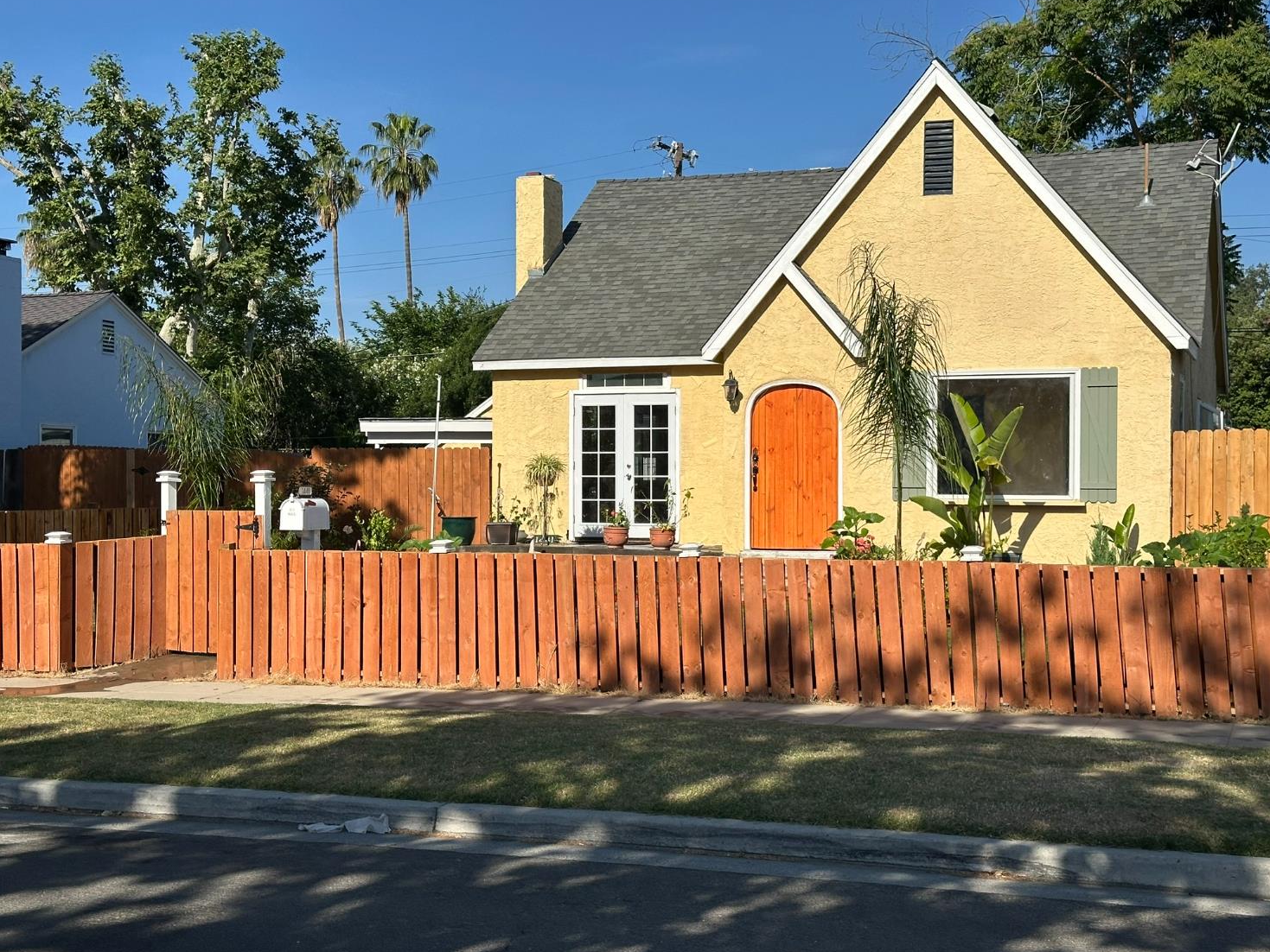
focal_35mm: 49
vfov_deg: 29.7
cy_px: 473
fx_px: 1798
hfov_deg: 38.9
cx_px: 648
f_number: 1.78
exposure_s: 1/6623
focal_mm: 6.86
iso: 64
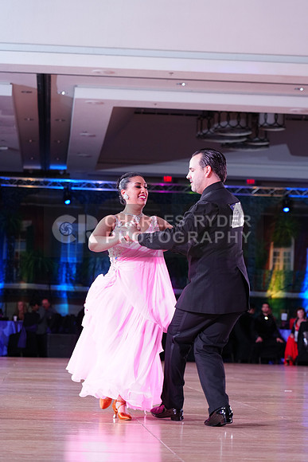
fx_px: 1347
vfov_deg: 19.5
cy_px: 231
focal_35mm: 105
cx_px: 154
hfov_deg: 13.0
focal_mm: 105
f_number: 4.5
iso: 1250
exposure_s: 1/160
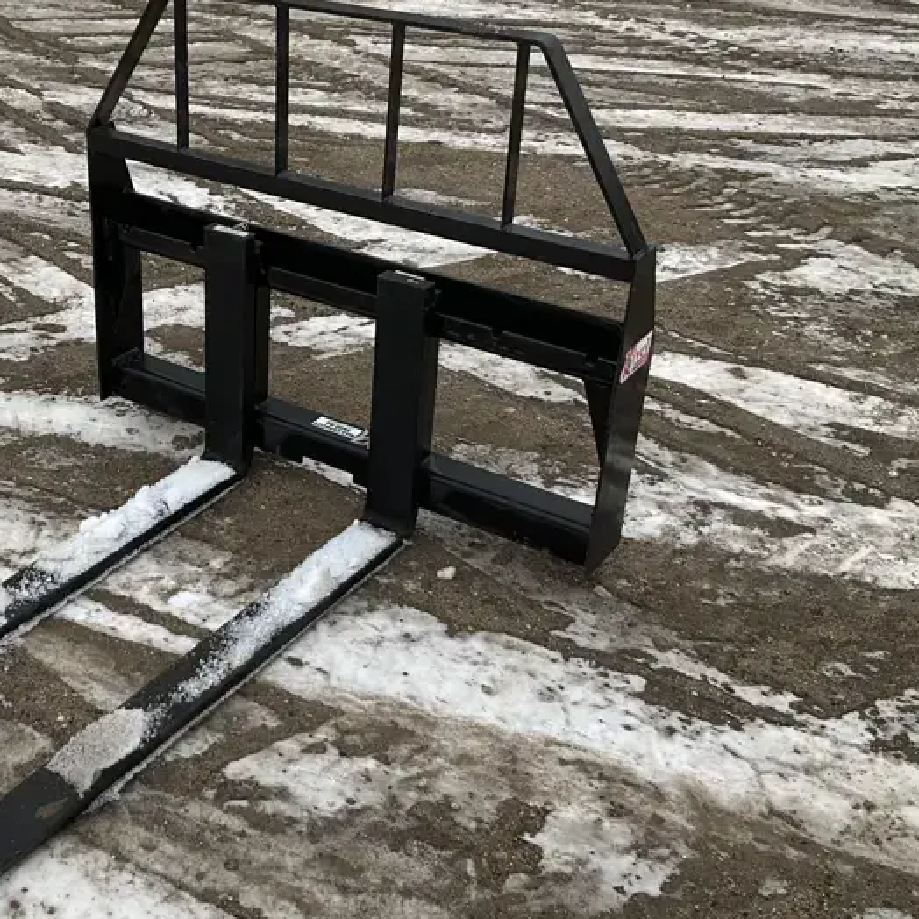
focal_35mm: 47
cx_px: 239
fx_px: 1412
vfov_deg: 36.1
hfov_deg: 35.3
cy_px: 460
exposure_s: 1/642
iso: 25
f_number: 1.8
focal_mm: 3
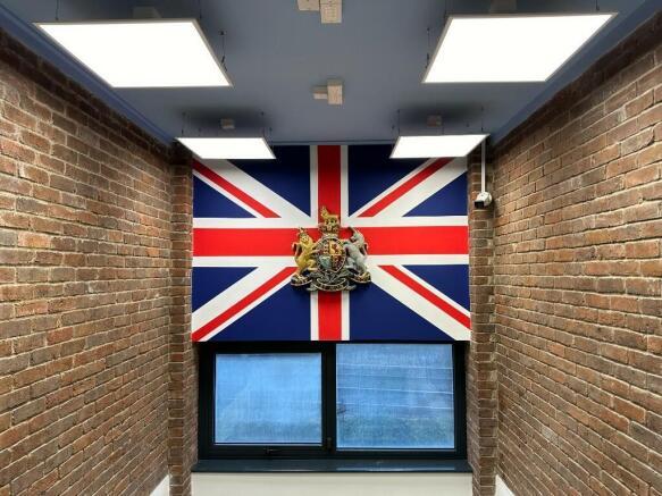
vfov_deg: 56.8
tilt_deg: +2.3
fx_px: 459
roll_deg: +0.3
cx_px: 331
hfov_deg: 71.6
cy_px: 248
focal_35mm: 24
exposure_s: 1/100
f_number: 1.78
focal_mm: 6.86
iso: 125
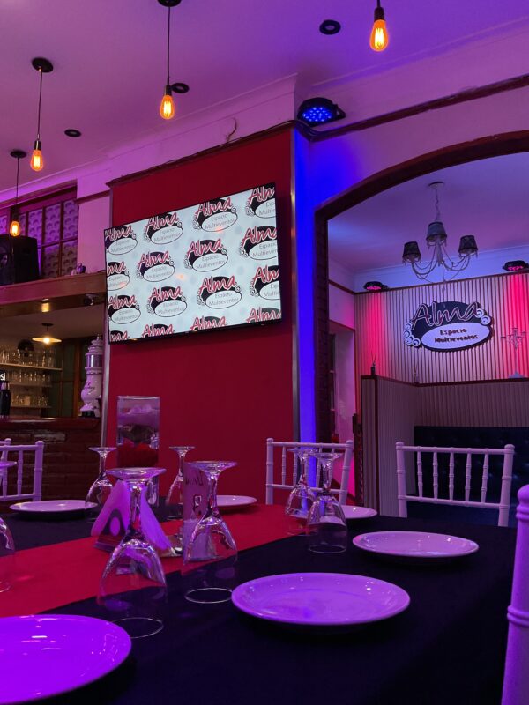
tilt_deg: +5.6
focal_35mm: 29
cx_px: 264
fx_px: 591
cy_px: 352
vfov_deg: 61.7
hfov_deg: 48.2
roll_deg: +0.7
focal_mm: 3
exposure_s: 1/60
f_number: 1.8
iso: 80
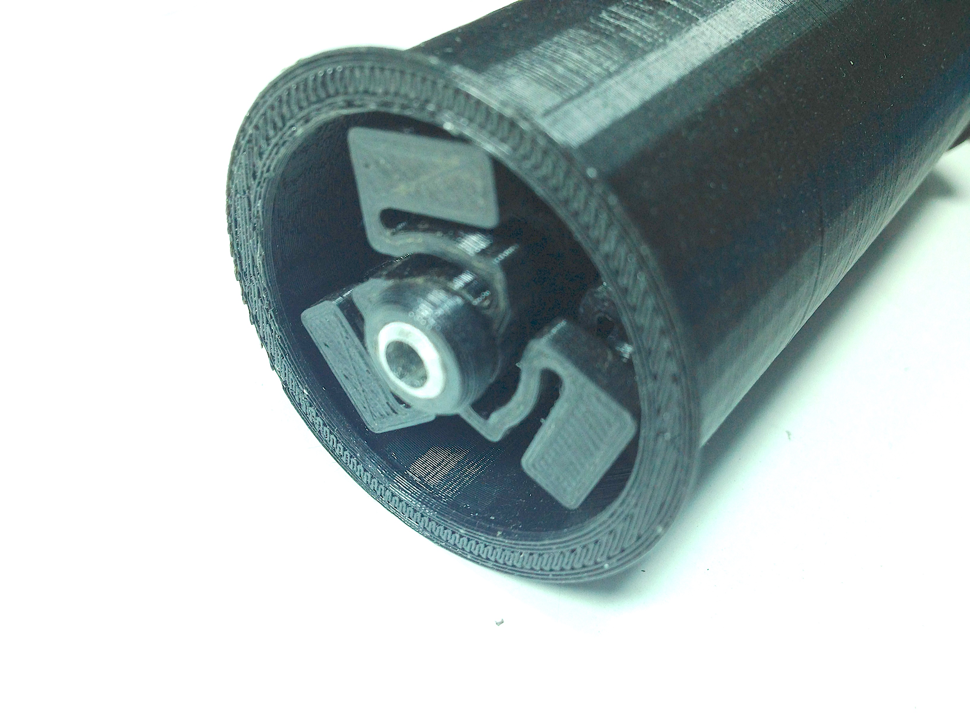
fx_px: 925
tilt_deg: -40.5
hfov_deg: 55.4
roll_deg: -11.1
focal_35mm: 33
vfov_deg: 42.9
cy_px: 364
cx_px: 485
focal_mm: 4.12
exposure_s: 1/317
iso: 50
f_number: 2.4
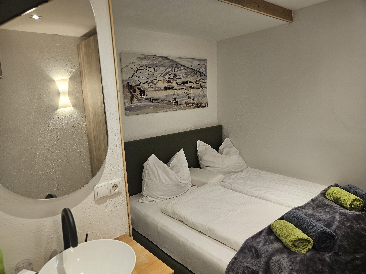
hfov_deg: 73.9
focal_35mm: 23
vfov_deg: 58.9
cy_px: 137
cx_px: 183
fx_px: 243
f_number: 1.8
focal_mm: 5.4
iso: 160
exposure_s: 1/100
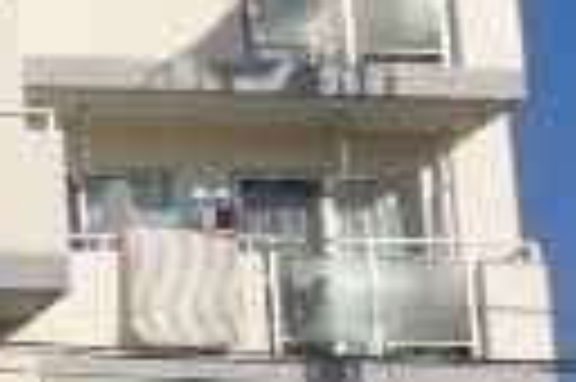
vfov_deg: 6.8
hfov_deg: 9.6
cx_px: -558
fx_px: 3196
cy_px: 288
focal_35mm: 200
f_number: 5
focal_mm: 8.5
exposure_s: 1/800
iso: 80
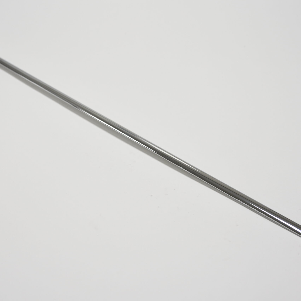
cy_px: 150
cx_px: 147
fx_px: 587
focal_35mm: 60
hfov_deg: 28.8
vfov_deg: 28.8
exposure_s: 1/100
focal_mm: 31
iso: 320
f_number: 2.8
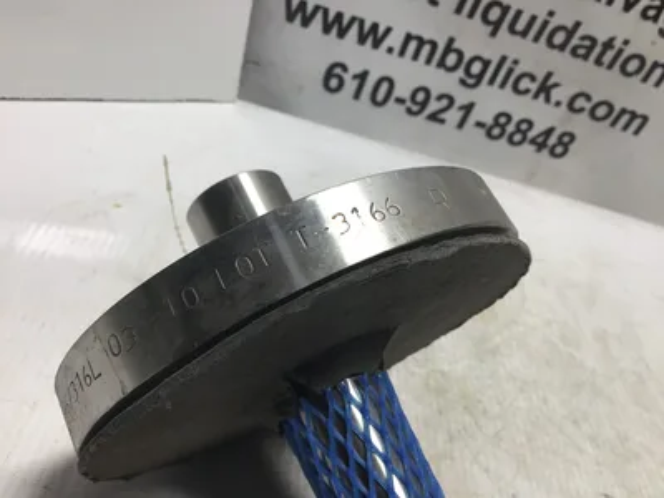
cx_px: 332
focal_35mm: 31
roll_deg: -23.8
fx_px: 595
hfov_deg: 58.4
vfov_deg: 45.4
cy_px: 249
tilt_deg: -35.6
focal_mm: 3.3
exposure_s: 1/120
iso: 25
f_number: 2.4
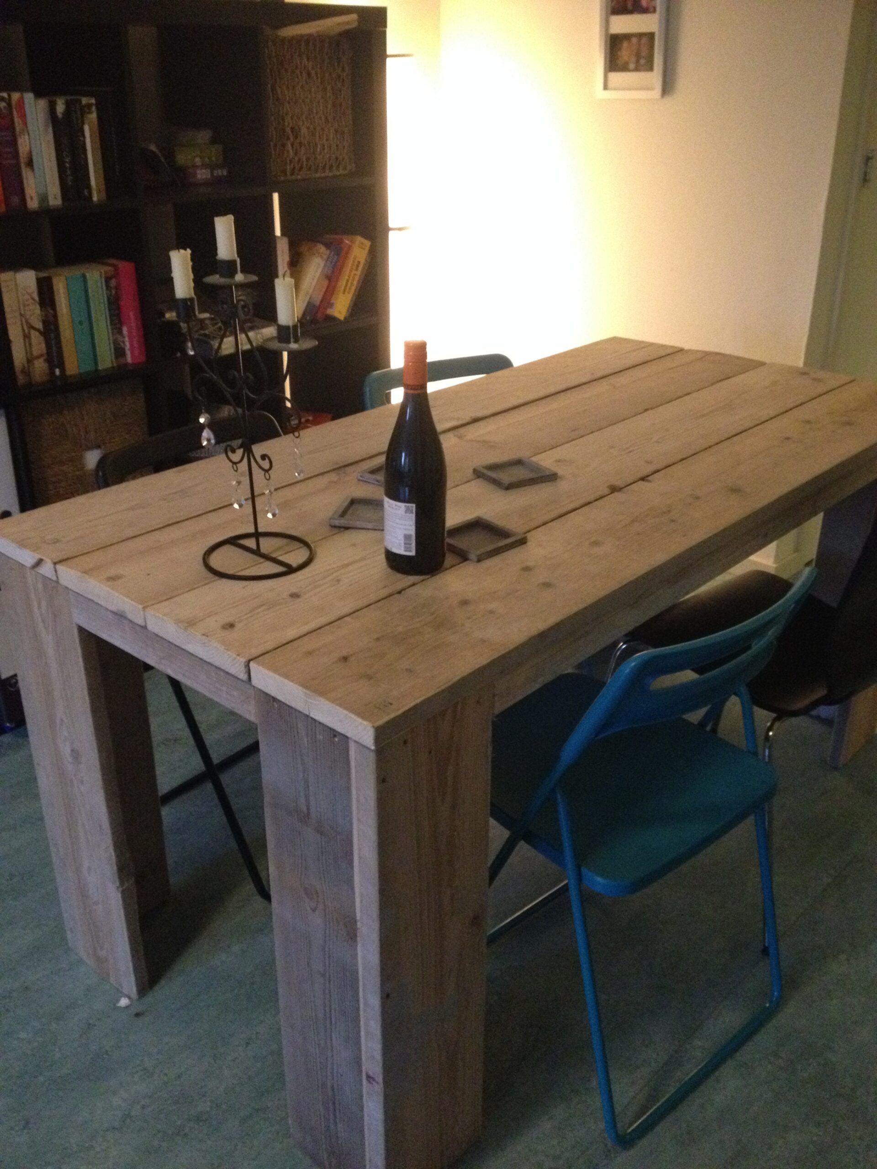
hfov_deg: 40.7
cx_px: 438
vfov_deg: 52.6
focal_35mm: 35
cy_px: 584
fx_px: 1182
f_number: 2.4
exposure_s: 1/15
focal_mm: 4.28
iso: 500
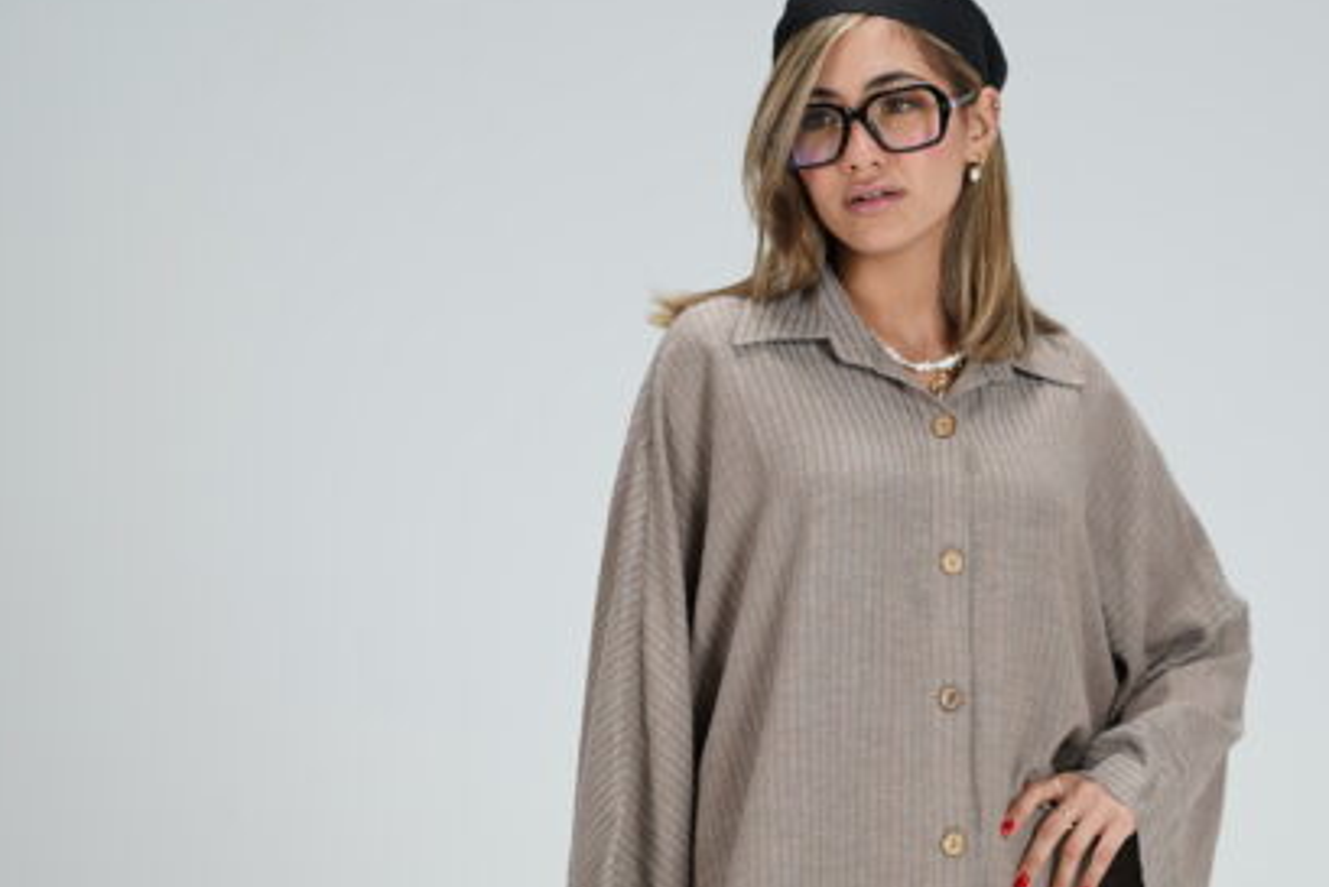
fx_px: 7829
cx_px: 864
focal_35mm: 212
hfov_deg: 9.7
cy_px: 621
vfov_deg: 6.5
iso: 100
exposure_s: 1/200
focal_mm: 85
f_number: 1.4
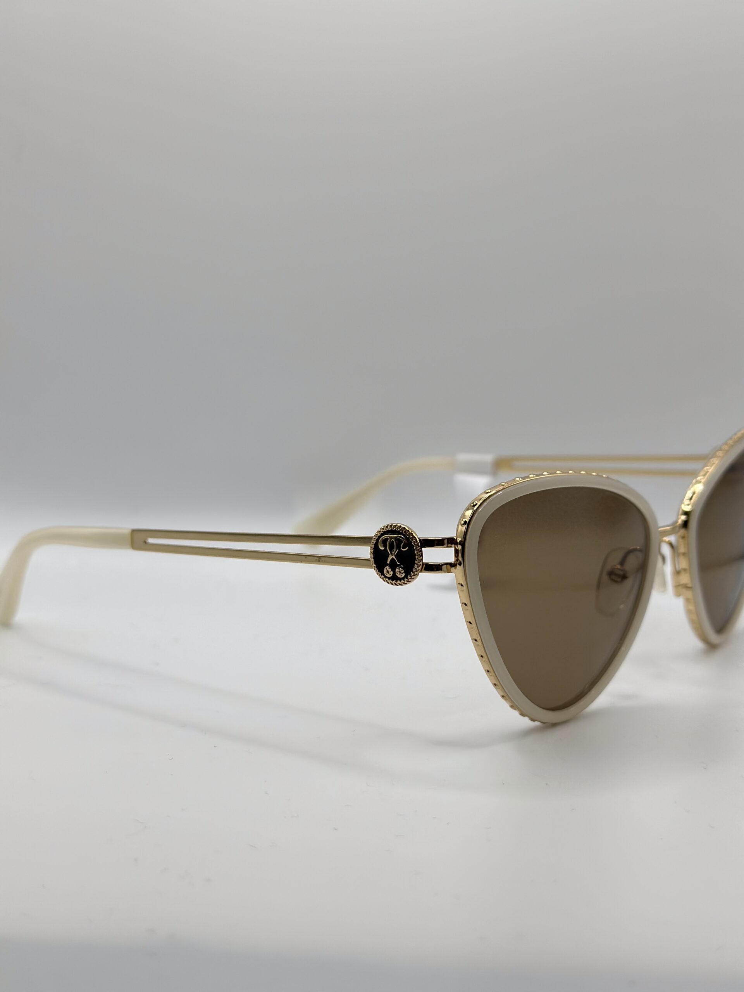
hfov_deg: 30.3
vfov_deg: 39.7
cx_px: 372
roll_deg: -2.0
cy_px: 496
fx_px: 1376
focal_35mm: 48
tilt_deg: -15.0
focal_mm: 6.86
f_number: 1.78
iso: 80
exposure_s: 1/911
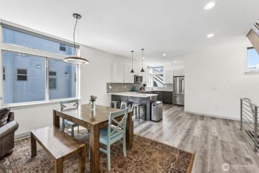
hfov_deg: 100.4
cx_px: 130
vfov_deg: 77.4
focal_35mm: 15
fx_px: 108
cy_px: 86
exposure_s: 1/15
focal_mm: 10
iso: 250
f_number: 9
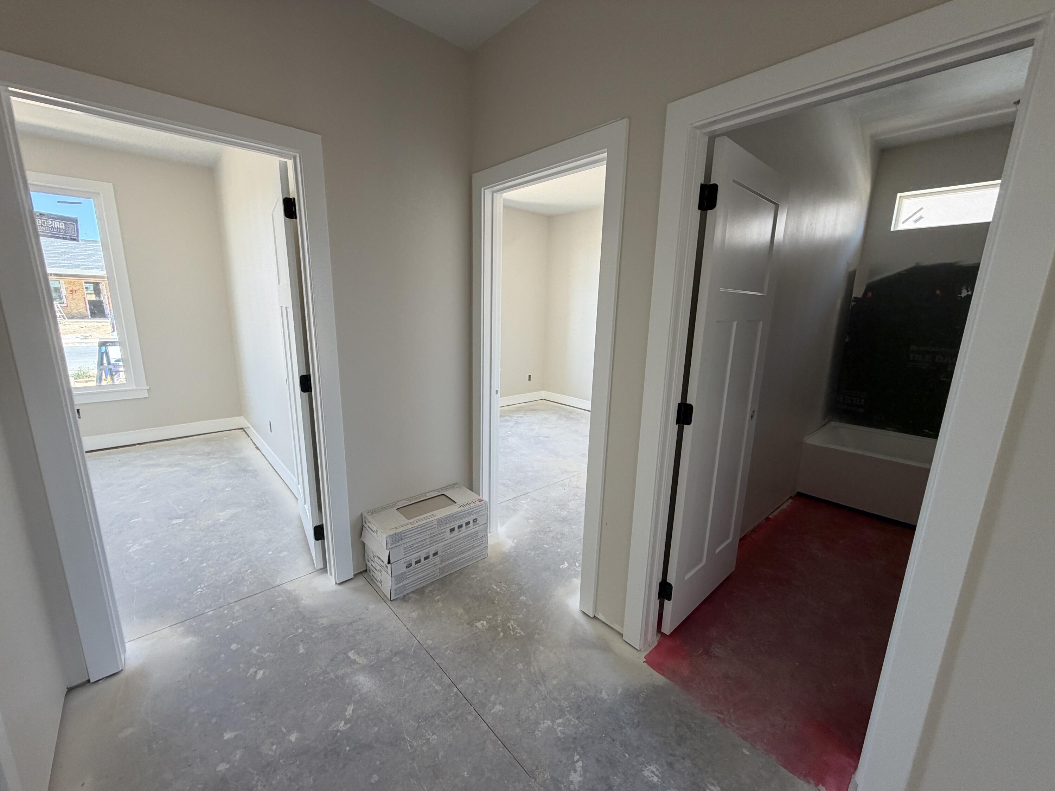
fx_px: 427
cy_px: 396
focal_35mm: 14
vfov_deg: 85.7
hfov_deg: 102.1
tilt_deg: -11.5
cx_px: 528
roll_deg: -1.6
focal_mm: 2.22
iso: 125
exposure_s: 1/121
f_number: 2.2
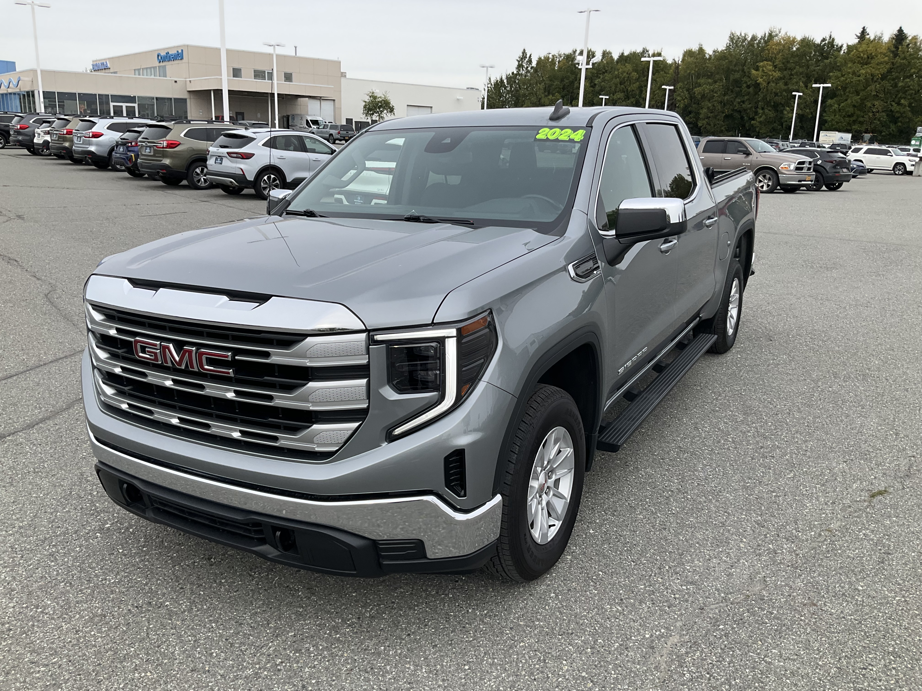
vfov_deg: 48.2
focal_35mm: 29
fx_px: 772
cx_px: 461
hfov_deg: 61.7
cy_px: 346
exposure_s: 1/551
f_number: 1.8
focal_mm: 3
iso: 25
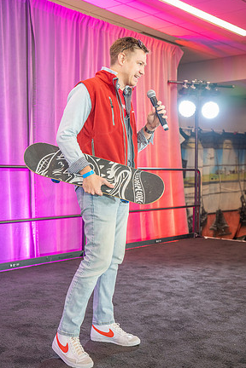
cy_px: 181
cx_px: 120
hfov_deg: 27.0
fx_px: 512
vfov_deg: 39.6
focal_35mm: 50
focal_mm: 48
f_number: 4
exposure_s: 1/200
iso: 2500
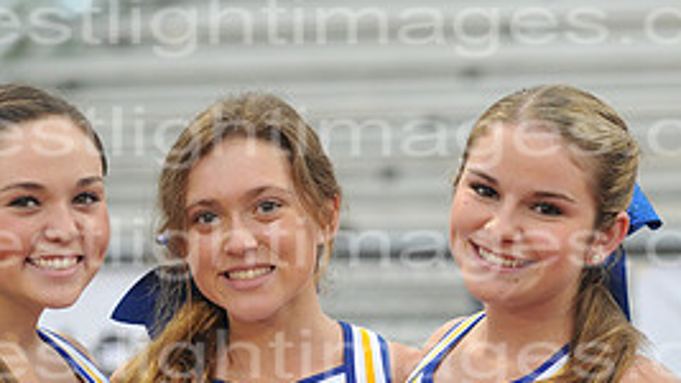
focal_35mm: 232
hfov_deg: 9.3
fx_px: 4188
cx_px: 260
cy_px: 416
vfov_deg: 5.2
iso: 1600
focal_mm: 102
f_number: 3.2
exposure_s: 1/500
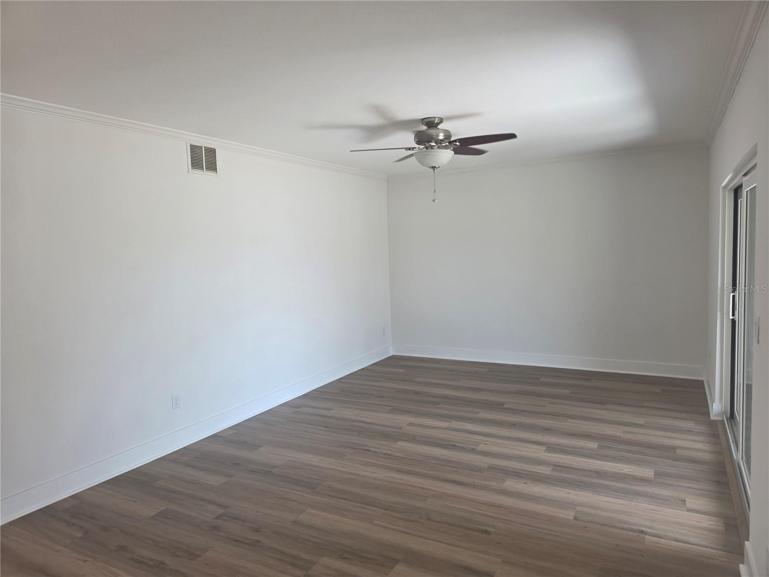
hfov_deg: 73.9
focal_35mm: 23
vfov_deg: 58.9
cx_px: 384
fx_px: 511
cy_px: 288
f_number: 1.7
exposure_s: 1/120
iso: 80
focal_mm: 6.3
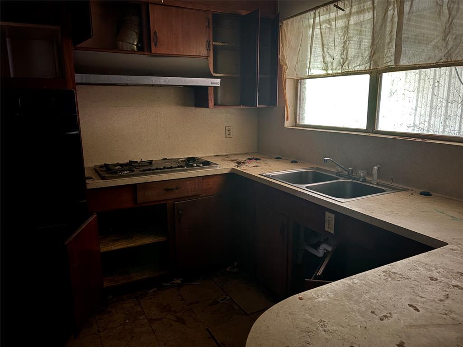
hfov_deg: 67.3
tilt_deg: -11.8
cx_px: 232
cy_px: 174
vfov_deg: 53.1
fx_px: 348
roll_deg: +1.4
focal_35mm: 26
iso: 640
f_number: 1.6
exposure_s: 1/5
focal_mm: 5.96
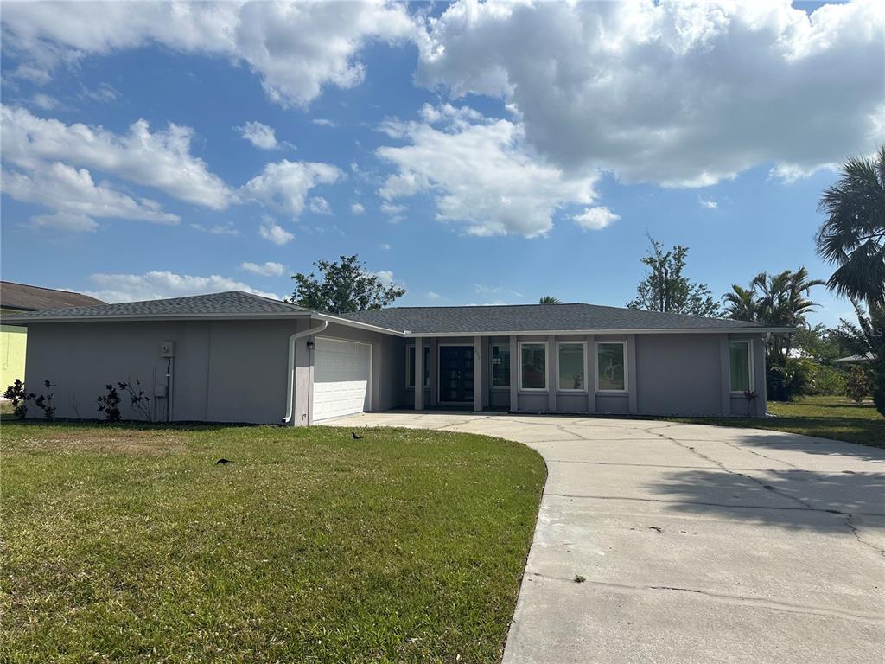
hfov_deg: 71.6
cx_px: 442
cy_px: 332
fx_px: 614
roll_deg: -0.8
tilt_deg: +5.6
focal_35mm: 24
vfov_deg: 56.8
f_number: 1.78
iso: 80
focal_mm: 6.86
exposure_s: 1/8929
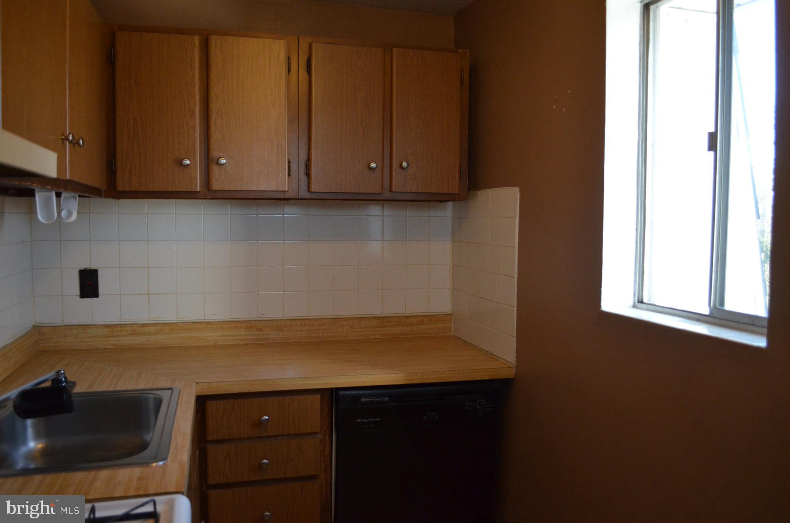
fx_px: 591
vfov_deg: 47.7
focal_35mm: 27
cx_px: 395
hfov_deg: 67.5
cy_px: 262
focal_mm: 18
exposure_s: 1/320
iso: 1600
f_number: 3.5
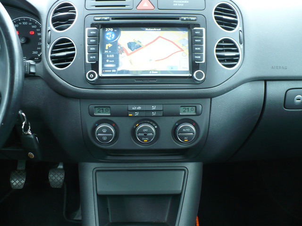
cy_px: 113
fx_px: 323
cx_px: 151
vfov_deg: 38.7
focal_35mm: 37
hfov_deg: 50.1
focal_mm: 6.1
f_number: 2.8
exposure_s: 1/30
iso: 160
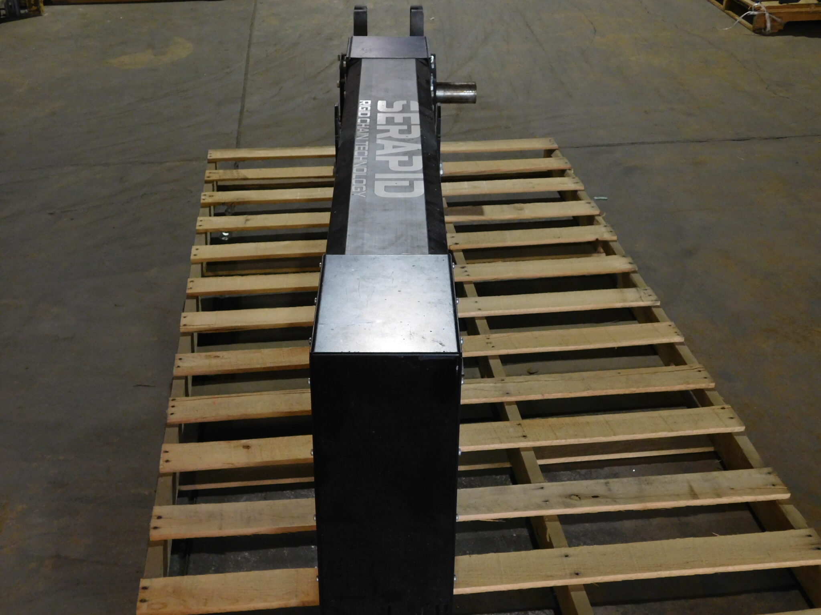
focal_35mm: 45
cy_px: 308
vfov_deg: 32.2
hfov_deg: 42.1
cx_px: 410
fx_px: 1067
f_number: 3.7
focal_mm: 8
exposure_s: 1/25
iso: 400
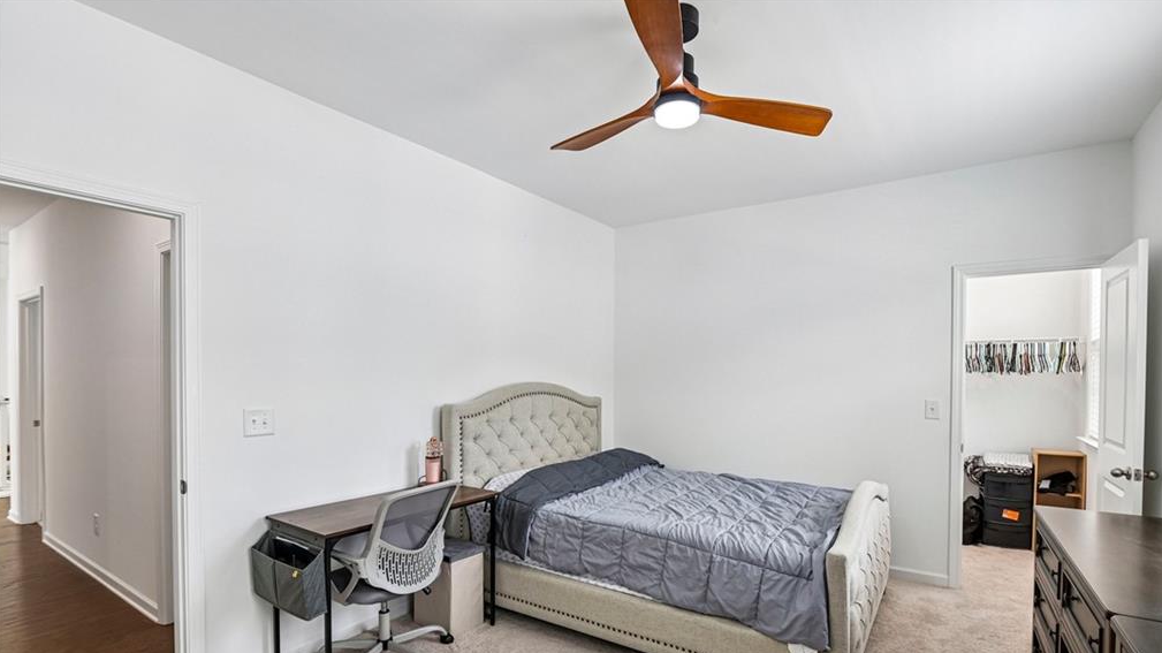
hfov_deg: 95.9
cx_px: 584
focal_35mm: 17
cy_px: 386
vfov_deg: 63.4
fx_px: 524
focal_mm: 16
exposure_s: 1/20
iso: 200
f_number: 8
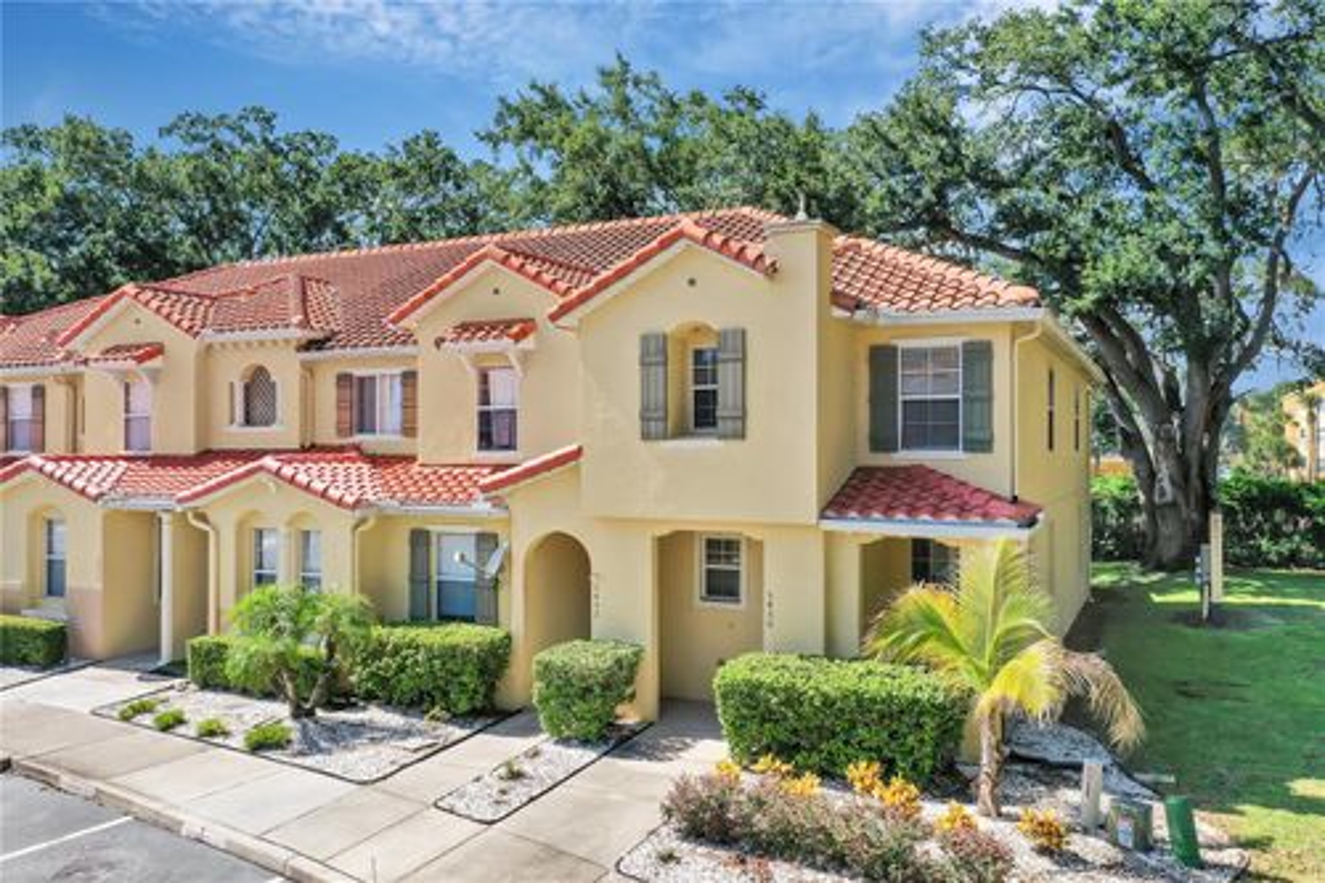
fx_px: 1030
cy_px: 442
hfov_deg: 65.5
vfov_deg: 46.4
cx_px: 662
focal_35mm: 28
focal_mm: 10.26
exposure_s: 1/160
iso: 100
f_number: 4.5
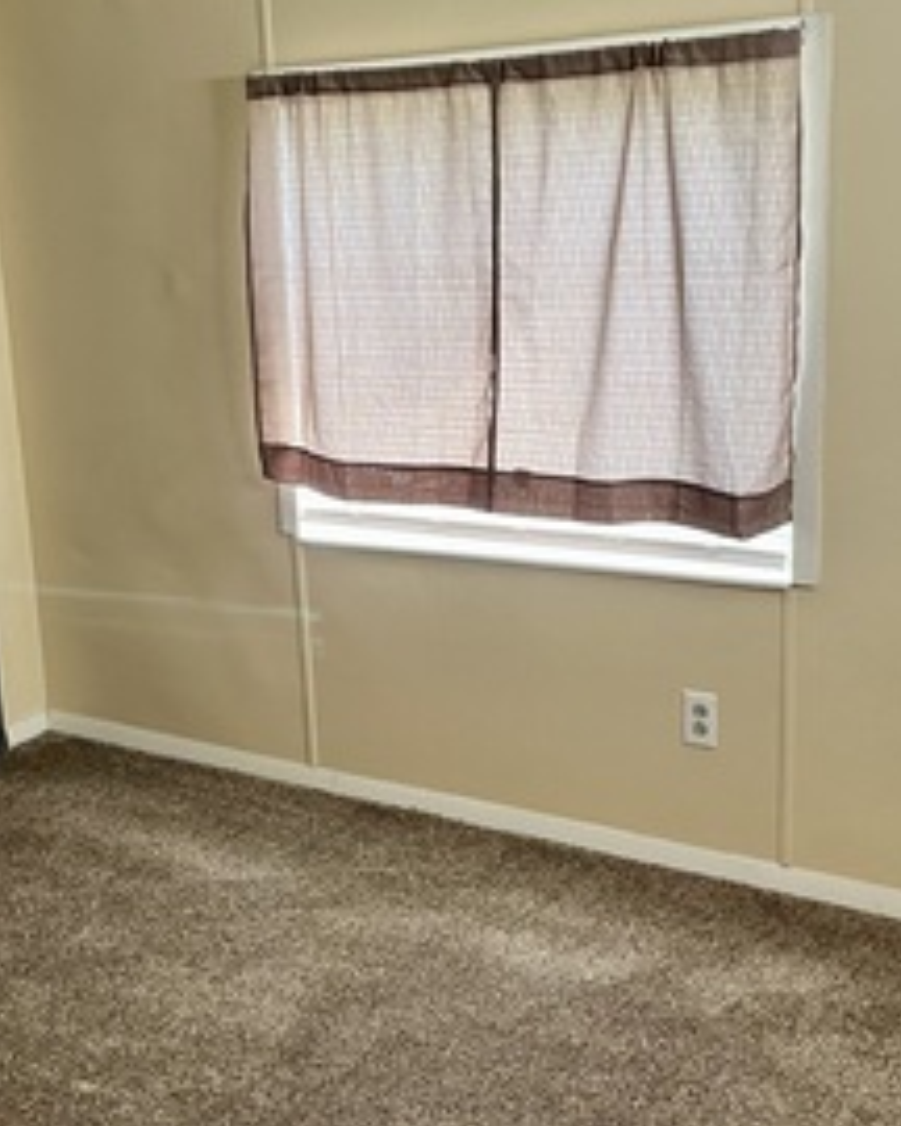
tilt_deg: -14.5
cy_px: 555
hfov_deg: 31.9
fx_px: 1567
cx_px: 307
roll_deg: +2.6
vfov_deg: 39.5
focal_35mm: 47
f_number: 1.6
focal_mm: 5.1
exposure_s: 1/60
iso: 125
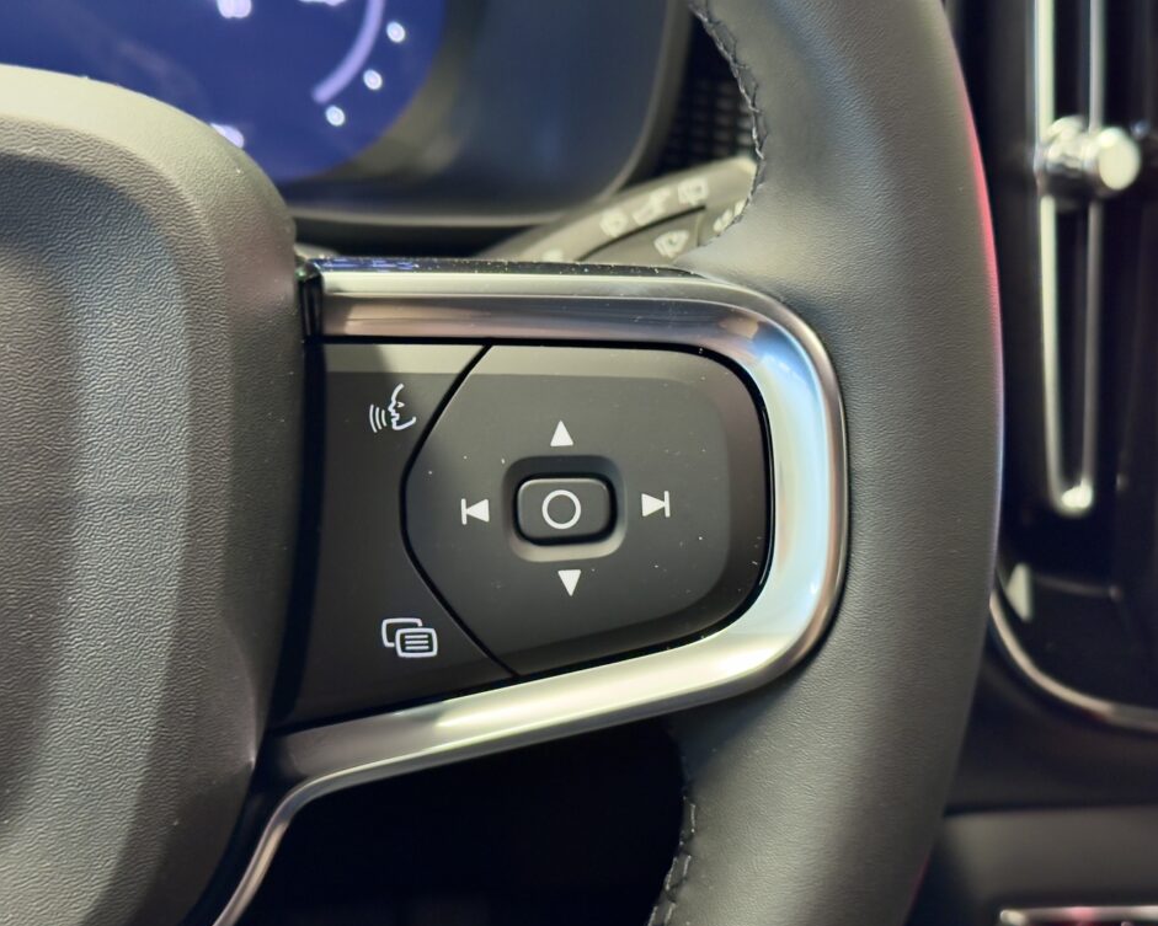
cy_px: 471
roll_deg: -2.8
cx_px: 570
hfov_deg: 36.7
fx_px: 1748
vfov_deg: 29.7
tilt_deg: -29.8
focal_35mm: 51
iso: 500
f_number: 1.78
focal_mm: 6.76
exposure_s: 1/33
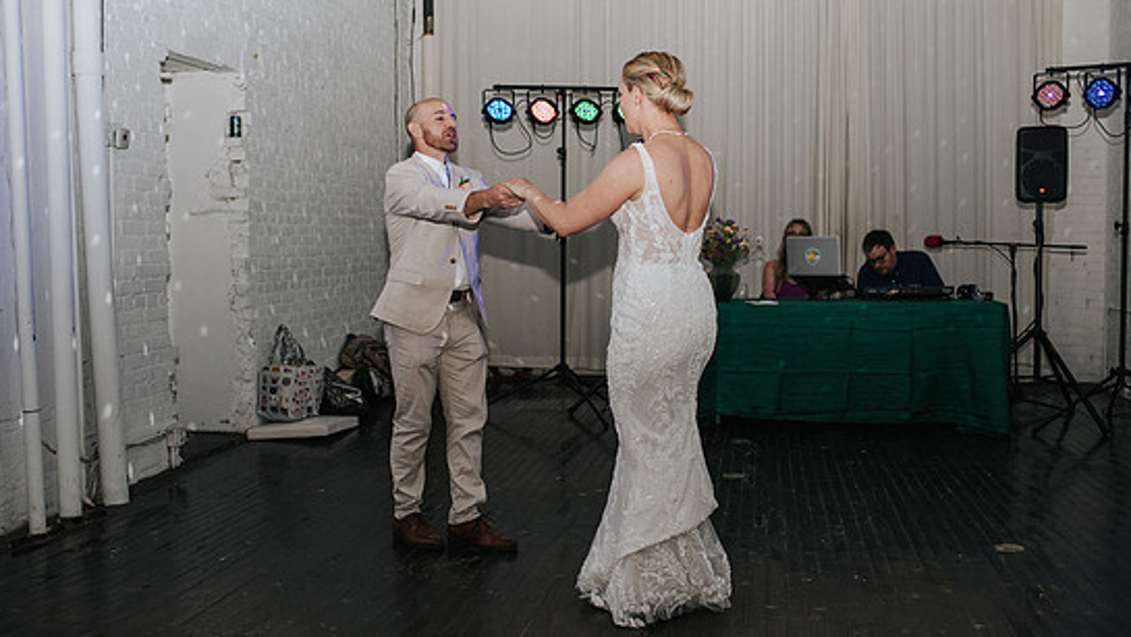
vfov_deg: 30.5
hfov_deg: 51.6
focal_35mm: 39
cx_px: 560
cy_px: 307
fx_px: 1170
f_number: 2.8
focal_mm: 35
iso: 1000
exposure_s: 1/200
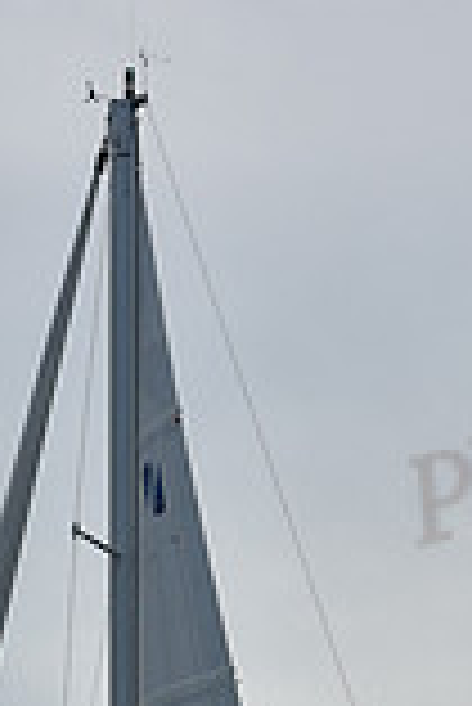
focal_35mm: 258
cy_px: 1142
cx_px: 178
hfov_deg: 5.3
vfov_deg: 7.8
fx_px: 5062
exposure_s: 1/1000
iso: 320
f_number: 10
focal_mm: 70
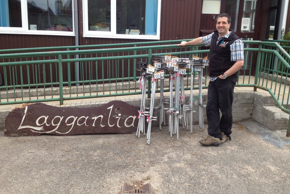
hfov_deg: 51.9
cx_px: 146
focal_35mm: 37
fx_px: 298
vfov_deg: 36.0
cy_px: 93
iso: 50
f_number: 2.4
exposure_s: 1/221
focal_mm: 4.28
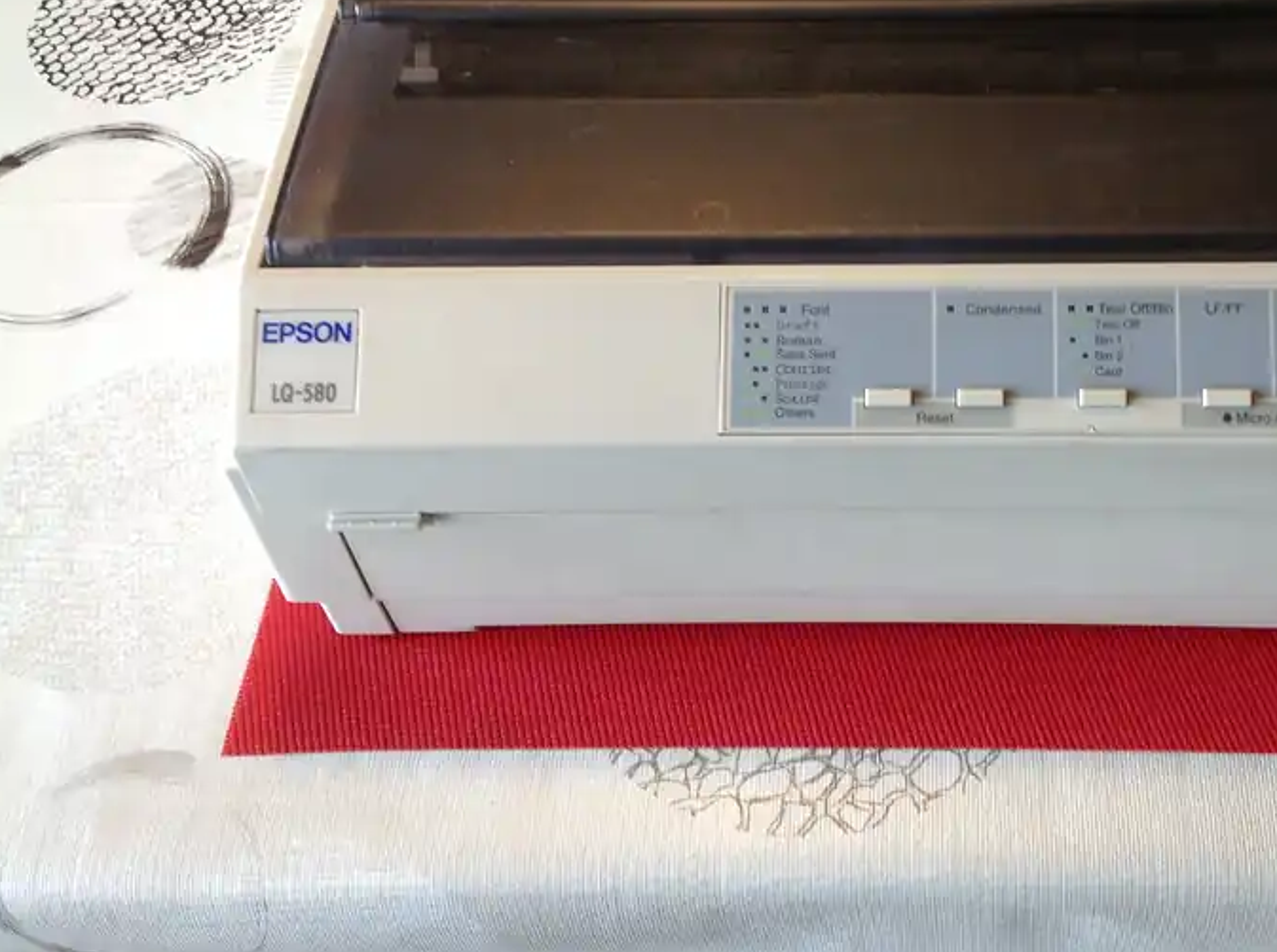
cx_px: 915
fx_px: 1915
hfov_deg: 36.3
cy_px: 300
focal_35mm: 52
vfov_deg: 27.7
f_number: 2.4
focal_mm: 4.28
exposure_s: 1/30
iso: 50
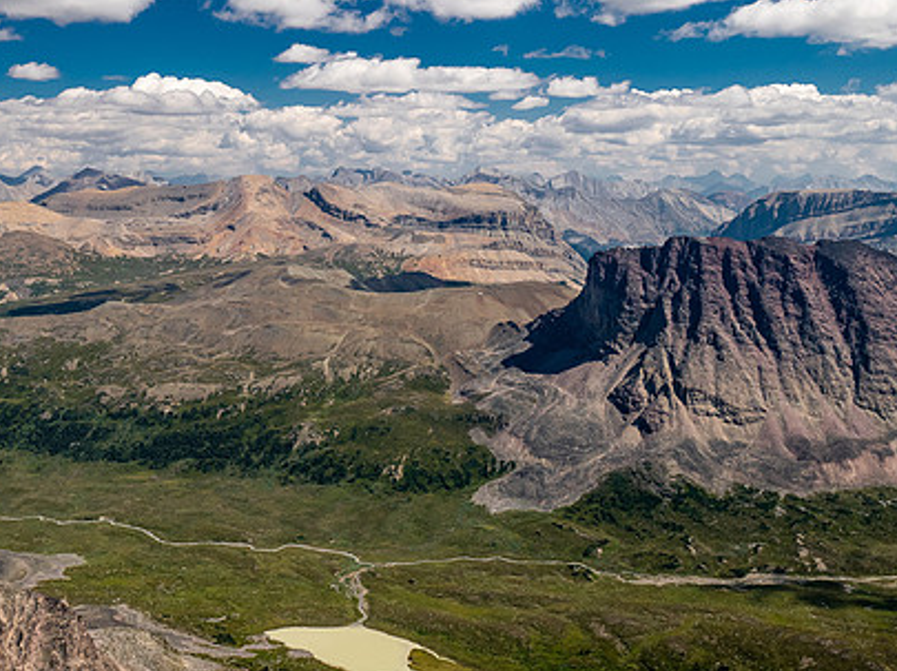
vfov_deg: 33.5
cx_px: 379
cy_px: 320
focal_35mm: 43
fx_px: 1113
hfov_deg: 43.8
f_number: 8
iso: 200
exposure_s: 1/250
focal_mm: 15
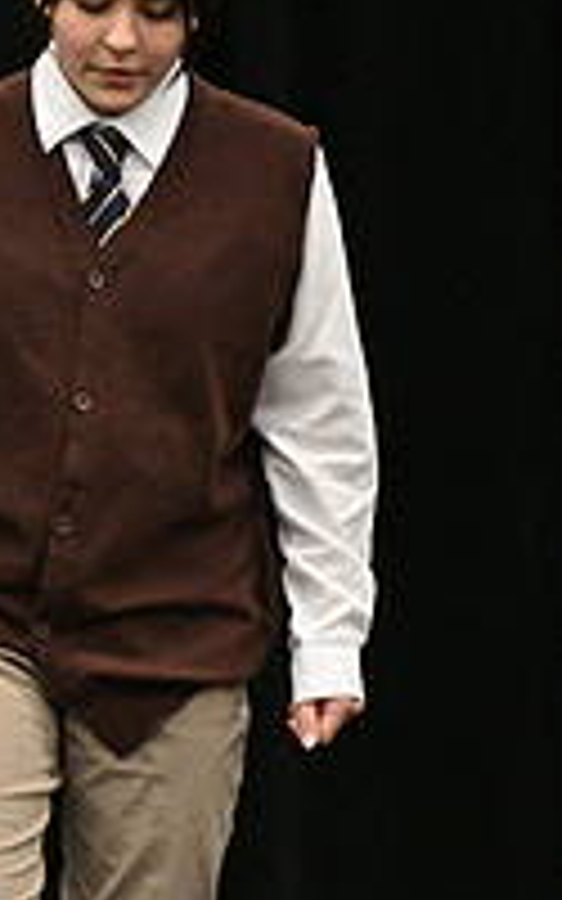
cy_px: 745
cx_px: -733
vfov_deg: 3.5
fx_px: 14508
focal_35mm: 592
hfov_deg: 2.2
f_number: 2.8
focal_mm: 200
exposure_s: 1/800
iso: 6400
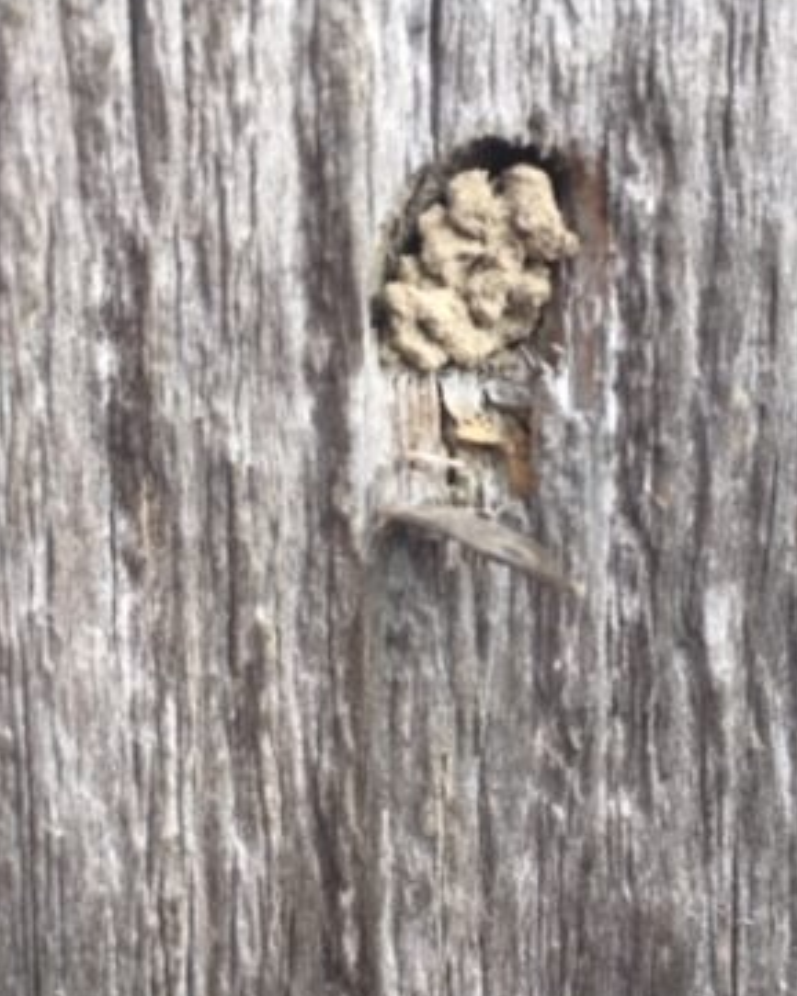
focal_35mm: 47
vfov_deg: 39.5
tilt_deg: -5.9
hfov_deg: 32.0
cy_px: 464
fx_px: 1385
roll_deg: -0.8
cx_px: 485
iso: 25
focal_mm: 4.15
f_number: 2.2
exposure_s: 1/118
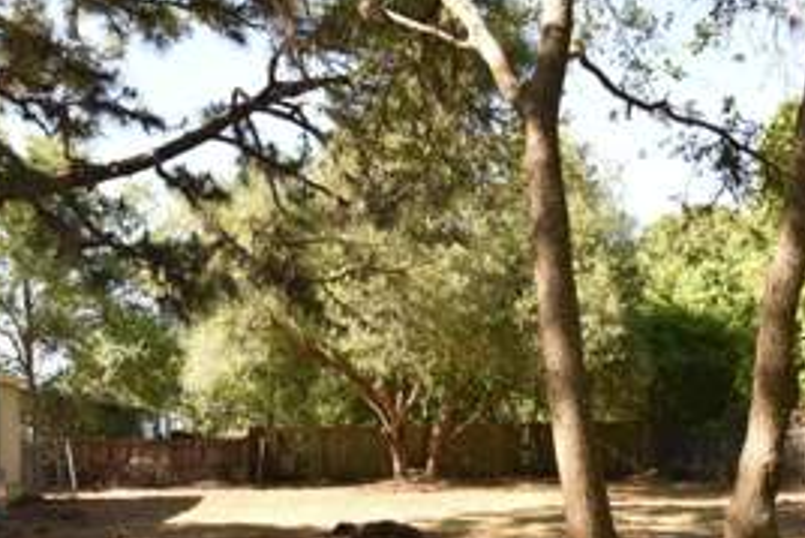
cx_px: 393
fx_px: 962
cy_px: 472
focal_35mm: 43
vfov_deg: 30.0
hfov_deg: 45.4
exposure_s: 1/200
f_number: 7.1
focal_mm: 24
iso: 400
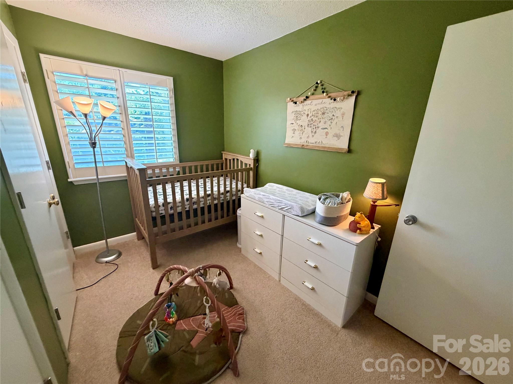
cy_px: 192
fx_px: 207
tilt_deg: -17.6
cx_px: 256
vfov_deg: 85.7
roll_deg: -1.8
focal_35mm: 14
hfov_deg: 102.1
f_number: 2.2
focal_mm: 2.22
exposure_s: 1/60
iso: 320
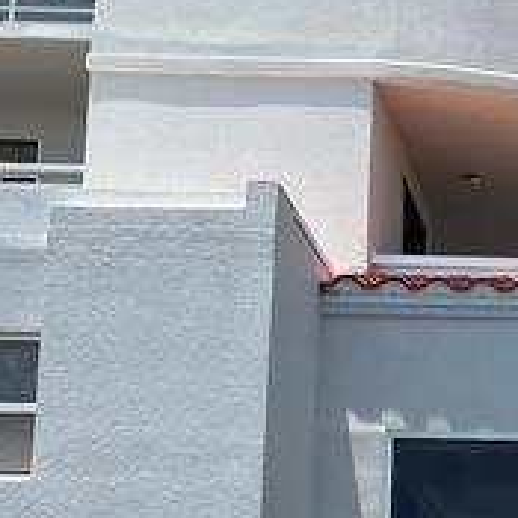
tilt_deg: +9.9
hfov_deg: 15.6
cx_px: 826
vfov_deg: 16.6
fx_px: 1710
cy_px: 598
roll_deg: +0.6
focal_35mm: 101
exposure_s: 1/2841
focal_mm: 5.7
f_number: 1.5
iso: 50
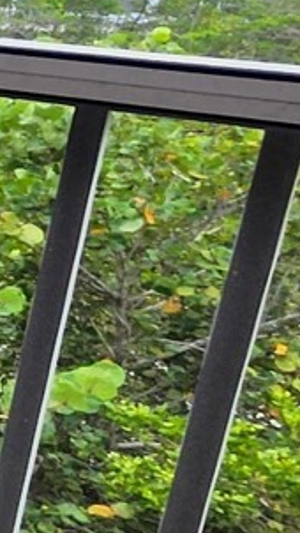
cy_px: 132
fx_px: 1060
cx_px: -907
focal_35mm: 75
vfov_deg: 27.8
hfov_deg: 8.2
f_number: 2.2
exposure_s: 1/243
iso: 40
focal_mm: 1.74
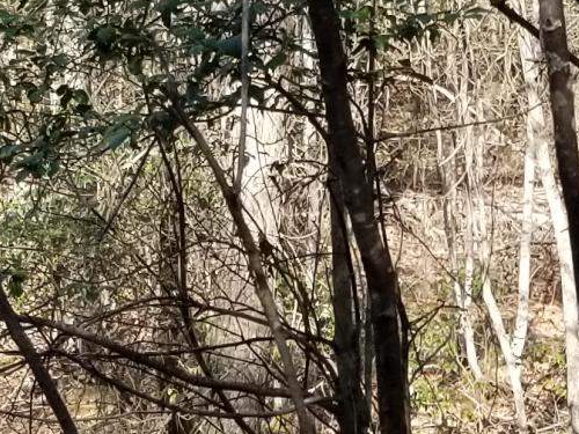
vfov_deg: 9.5
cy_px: 237
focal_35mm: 156
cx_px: 525
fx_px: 2609
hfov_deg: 12.6
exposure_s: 1/302
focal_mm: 4.3
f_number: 1.7
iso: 50
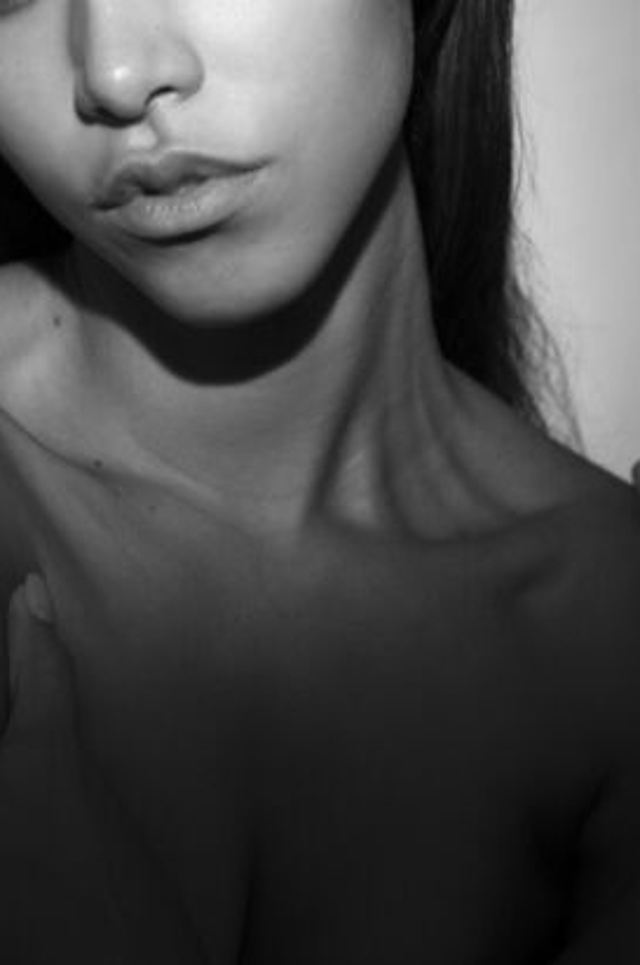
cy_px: 234
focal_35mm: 115
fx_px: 3079
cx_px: 200
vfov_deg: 17.7
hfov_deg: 11.8
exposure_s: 1/125
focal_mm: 50
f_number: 4
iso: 800
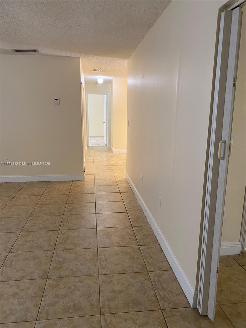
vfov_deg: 67.3
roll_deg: -0.3
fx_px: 246
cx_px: 123
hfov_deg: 53.1
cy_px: 164
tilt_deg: -11.6
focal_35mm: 26
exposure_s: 1/60
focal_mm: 4.25
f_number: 1.8
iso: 160
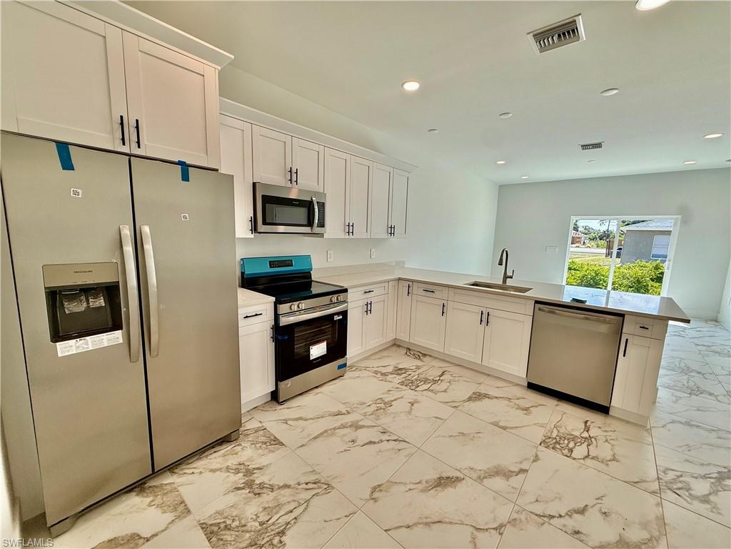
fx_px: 296
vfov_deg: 85.7
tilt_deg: -7.6
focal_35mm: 14
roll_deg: -2.4
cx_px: 366
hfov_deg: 102.1
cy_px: 274
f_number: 2.2
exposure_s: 1/160
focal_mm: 2.22
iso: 50
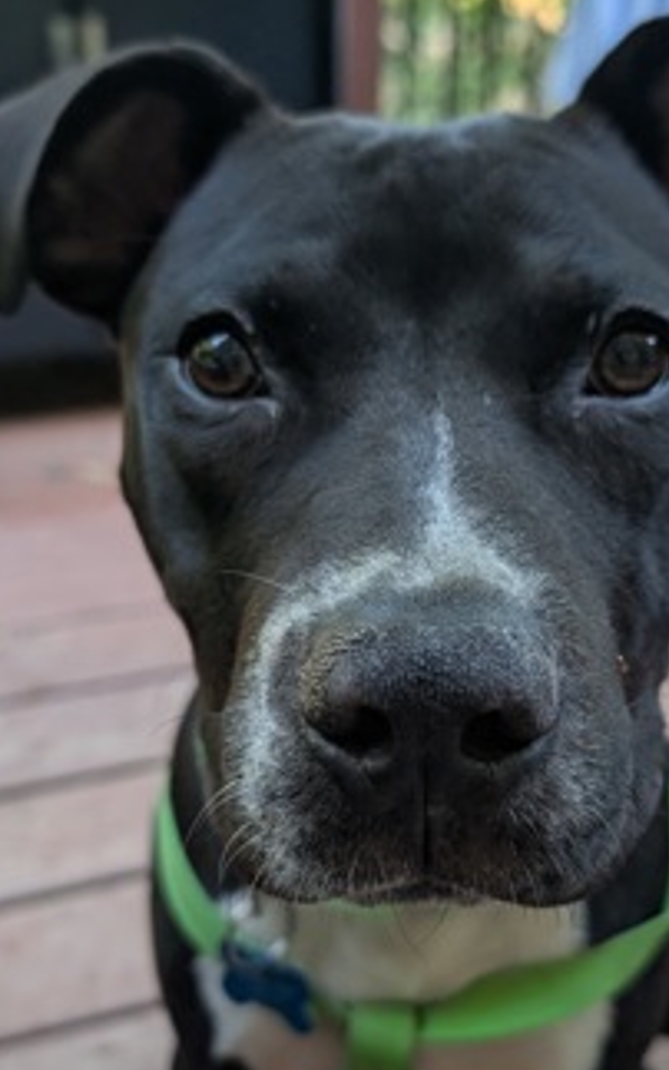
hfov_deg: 29.2
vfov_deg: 45.2
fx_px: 1283
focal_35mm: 44
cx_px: 387
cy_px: 573
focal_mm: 6.9
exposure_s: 1/1073
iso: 237
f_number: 1.68
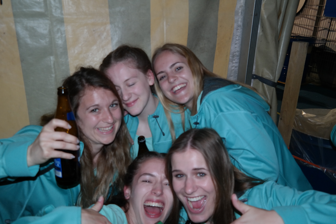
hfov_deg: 61.9
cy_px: 112
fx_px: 280
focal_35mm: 30
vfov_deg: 43.6
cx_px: 168
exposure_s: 1/40
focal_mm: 20
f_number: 3.5
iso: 400
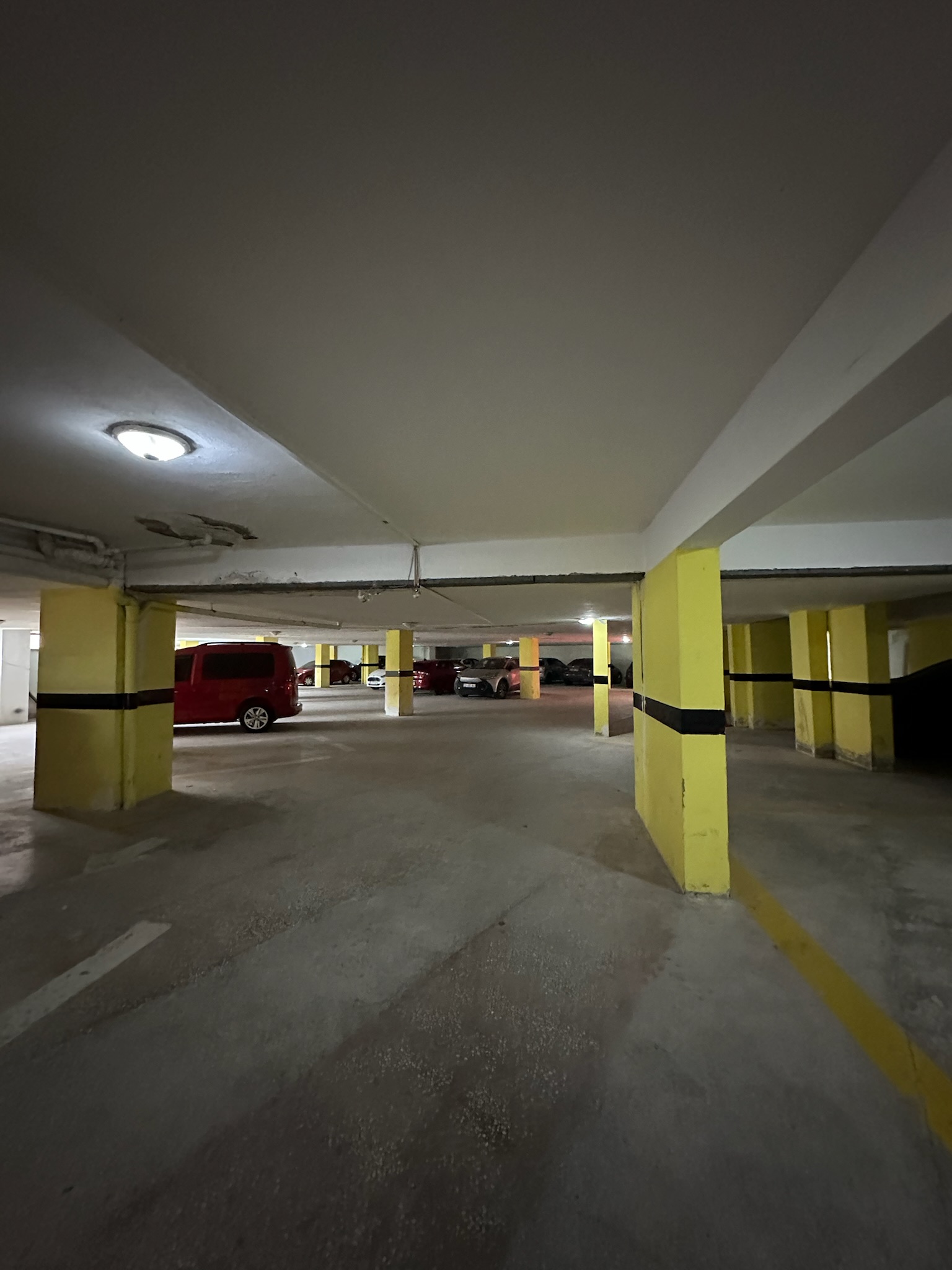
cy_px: 635
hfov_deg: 85.7
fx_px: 513
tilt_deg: +3.4
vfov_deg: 102.1
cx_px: 476
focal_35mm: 14
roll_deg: -1.3
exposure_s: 1/25
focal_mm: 2.22
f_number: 2.2
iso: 1250
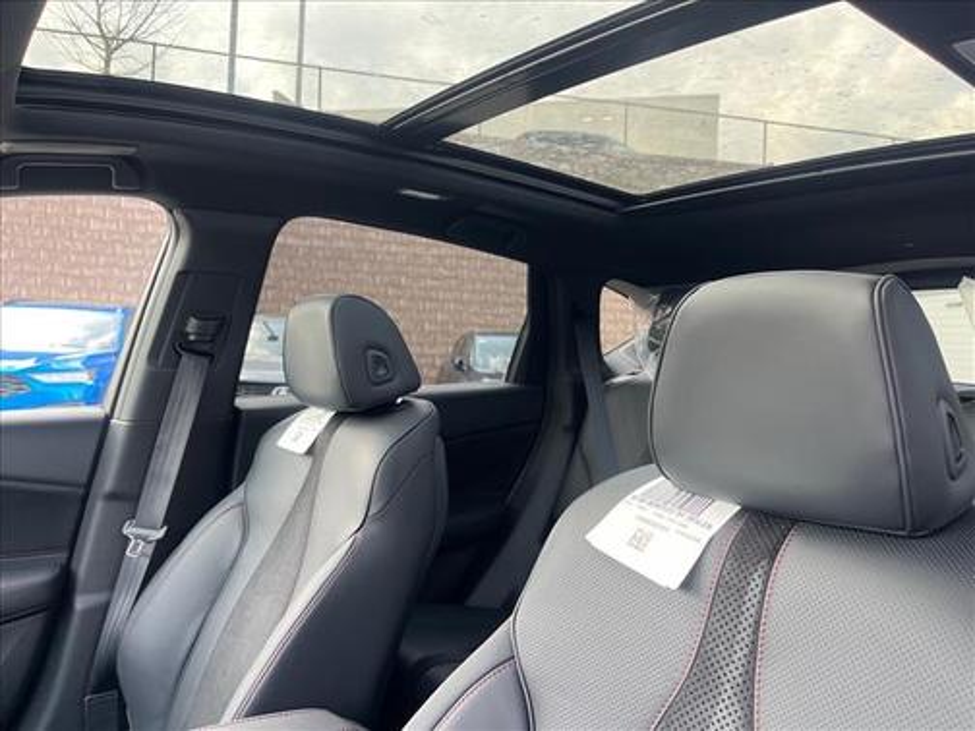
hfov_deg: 67.3
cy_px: 366
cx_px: 488
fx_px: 732
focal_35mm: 26
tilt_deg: +1.6
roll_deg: -3.0
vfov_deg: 53.1
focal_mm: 5.1
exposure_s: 1/121
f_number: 1.6
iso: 125
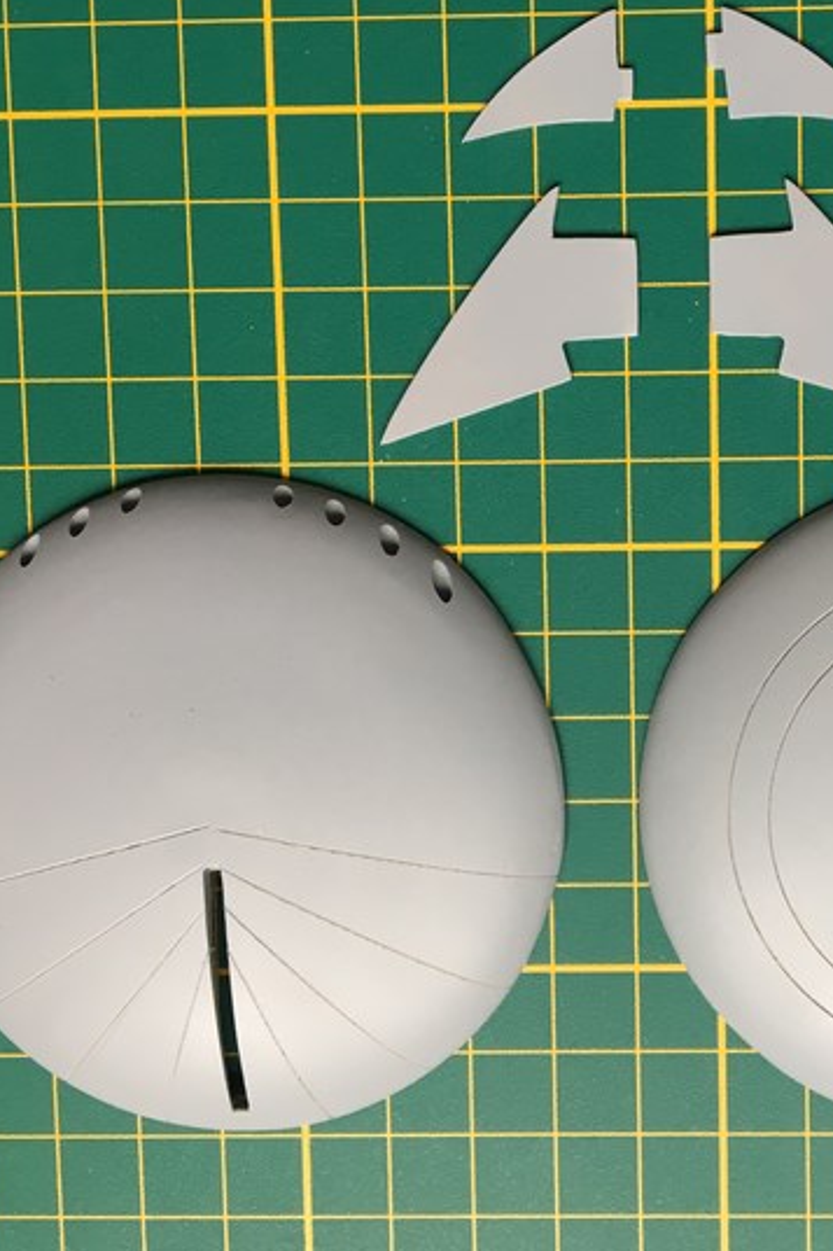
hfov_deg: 29.3
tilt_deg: -86.3
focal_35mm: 45
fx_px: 1563
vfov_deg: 43.6
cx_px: 649
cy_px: 586
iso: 80
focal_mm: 4.15
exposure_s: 1/33
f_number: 2.2
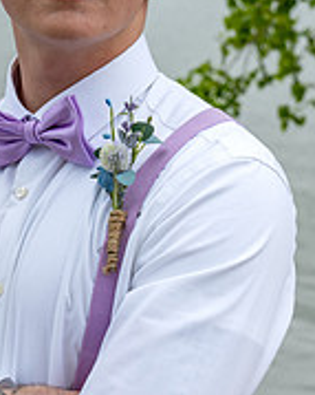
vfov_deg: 11.7
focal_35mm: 165
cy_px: 154
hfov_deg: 9.3
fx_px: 1924
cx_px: 35
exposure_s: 1/250
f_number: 8
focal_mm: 70
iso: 100
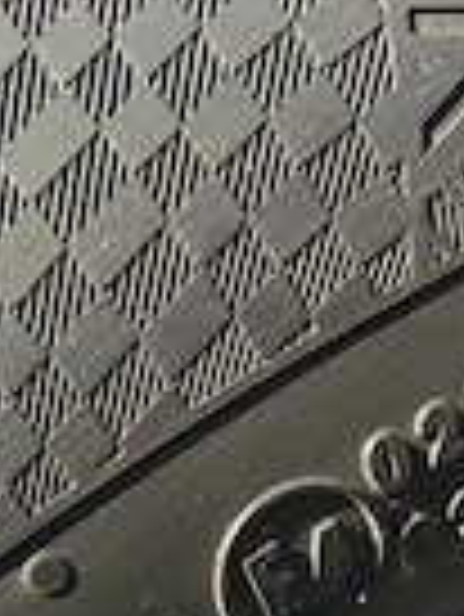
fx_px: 1303
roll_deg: -2.9
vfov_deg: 24.5
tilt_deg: -6.1
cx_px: -63
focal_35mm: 73
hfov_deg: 19.3
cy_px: 710
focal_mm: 2.22
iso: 40
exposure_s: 1/221
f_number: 2.2
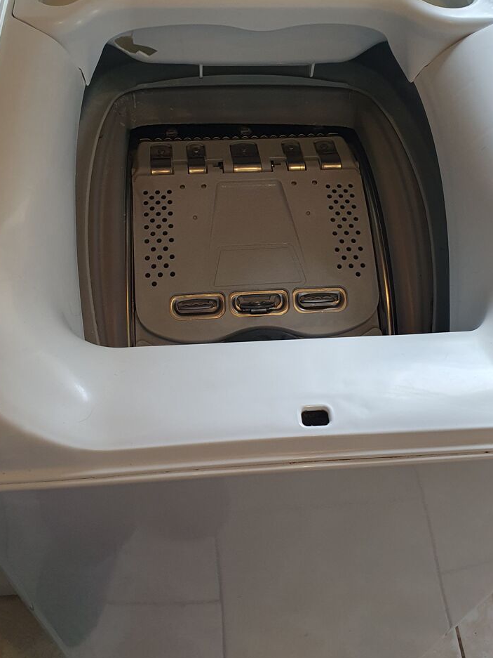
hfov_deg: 38.7
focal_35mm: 37
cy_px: 287
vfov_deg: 50.0
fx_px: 702
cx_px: 262
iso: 200
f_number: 2.4
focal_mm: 4.32
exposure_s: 1/100
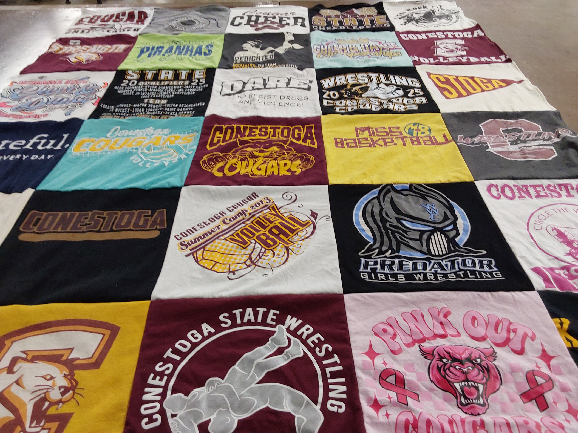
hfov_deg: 63.4
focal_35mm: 28
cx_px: 289
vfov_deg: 49.7
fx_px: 468
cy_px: 216
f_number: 1.9
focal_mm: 2.91
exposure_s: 1/60
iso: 100
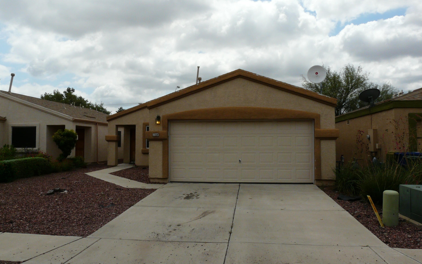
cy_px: 121
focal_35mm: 30
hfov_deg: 62.9
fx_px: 345
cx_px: 212
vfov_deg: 41.8
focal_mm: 4.6
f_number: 8
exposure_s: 1/400
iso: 100
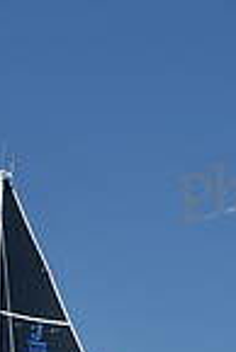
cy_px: 546
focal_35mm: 391
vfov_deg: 5.2
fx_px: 3835
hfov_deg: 3.5
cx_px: 52
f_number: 4.5
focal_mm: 98
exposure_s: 1/800
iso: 250
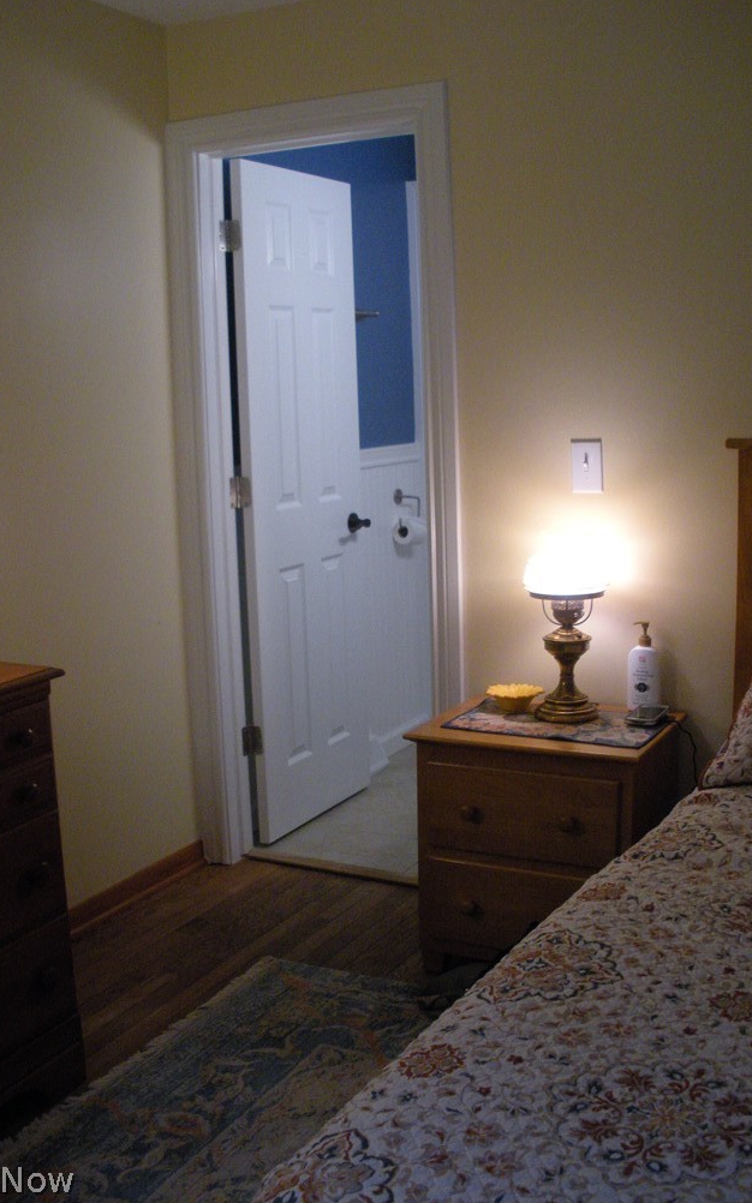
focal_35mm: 39
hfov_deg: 32.8
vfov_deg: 50.4
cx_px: 370
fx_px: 1279
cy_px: 593
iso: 379
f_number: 3.5
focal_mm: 6.3
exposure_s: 1/60.1
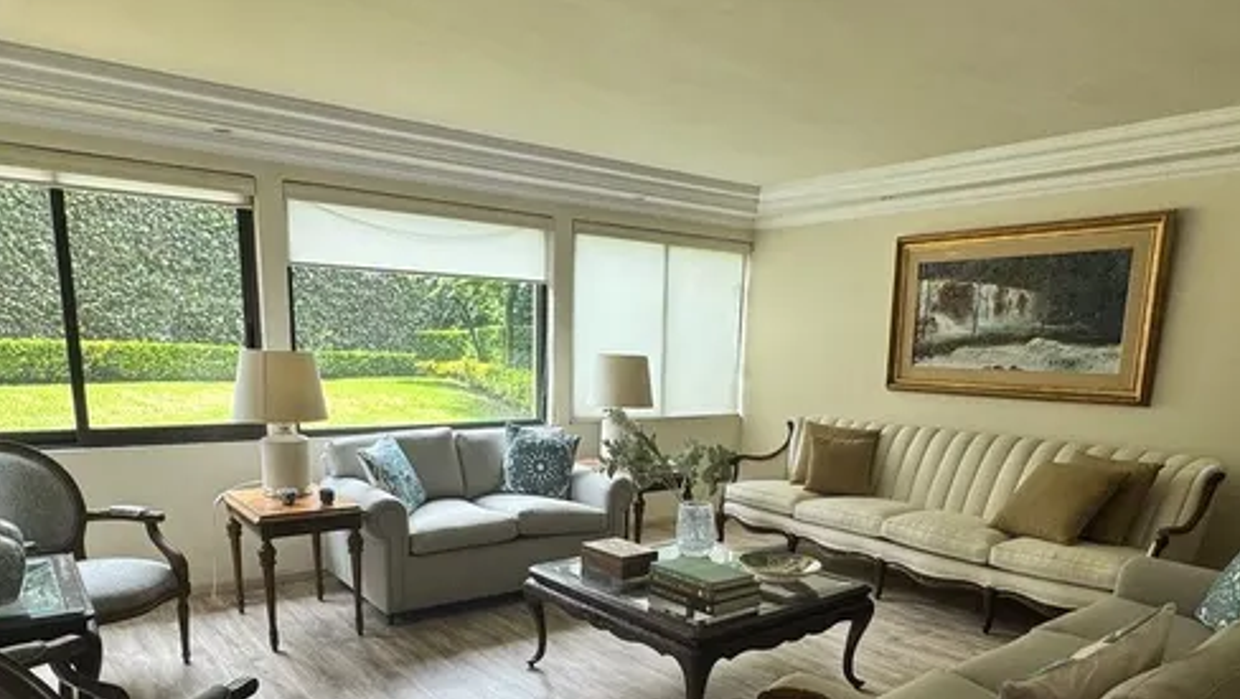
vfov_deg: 44.6
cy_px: 516
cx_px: 600
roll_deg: -1.5
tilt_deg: -10.9
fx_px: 822
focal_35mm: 25
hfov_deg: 74.0
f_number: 2.2
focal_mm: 2.22
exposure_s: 1/99
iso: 50
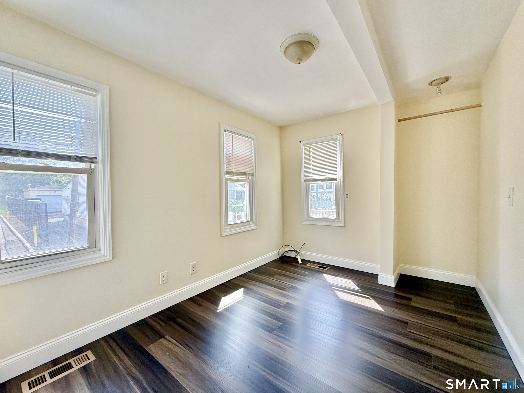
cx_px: 262
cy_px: 196
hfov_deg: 102.1
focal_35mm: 14
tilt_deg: +0.1
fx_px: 212
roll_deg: -0.5
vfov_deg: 85.7
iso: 80
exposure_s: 1/99
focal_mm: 2.22
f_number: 2.2
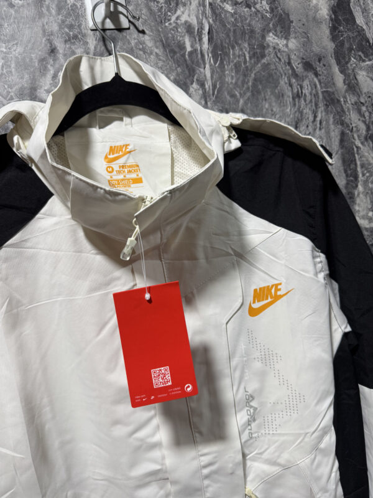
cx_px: 186
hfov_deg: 56.8
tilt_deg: -5.9
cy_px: 249
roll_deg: +9.7
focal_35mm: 24
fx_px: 345
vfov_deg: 71.6
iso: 200
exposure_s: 1/60
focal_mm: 6.76
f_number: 1.78
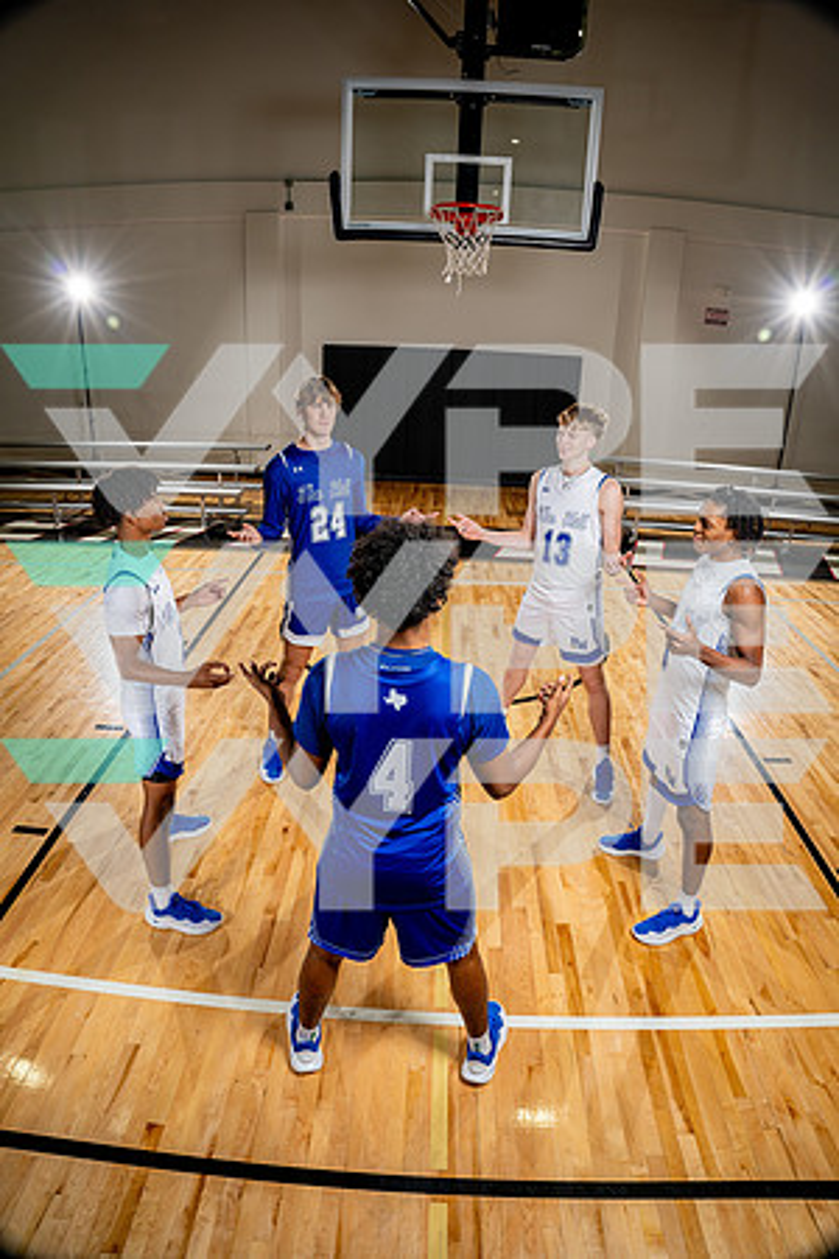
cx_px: 420
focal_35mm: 20
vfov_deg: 84.0
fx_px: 699
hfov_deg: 61.9
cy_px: 630
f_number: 8
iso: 250
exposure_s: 1/250
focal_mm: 20
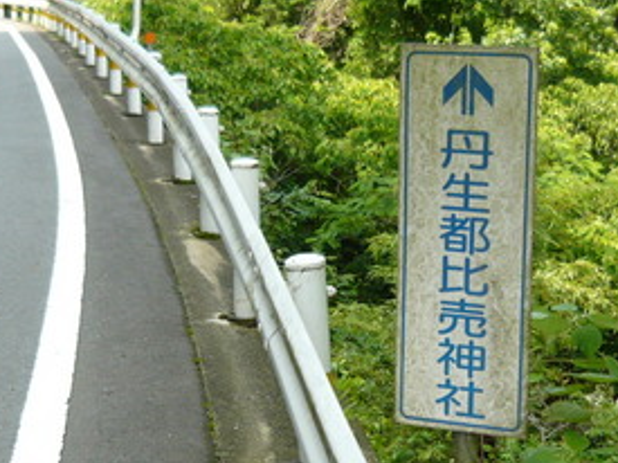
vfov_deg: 17.5
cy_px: 316
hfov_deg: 23.3
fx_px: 1499
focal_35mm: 84
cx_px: 285
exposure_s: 1/320
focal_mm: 5.5
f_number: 2.8
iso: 100
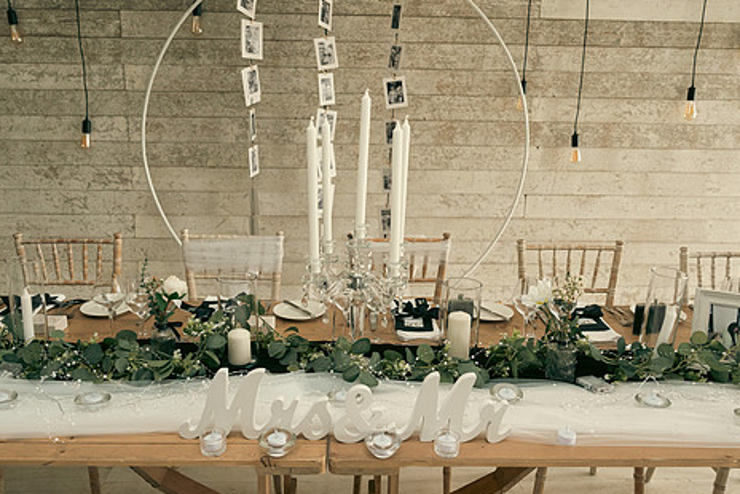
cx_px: 356
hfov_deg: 61.9
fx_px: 617
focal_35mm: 30
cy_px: 235
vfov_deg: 43.7
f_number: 3.5
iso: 1250
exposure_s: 1/200
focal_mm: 24
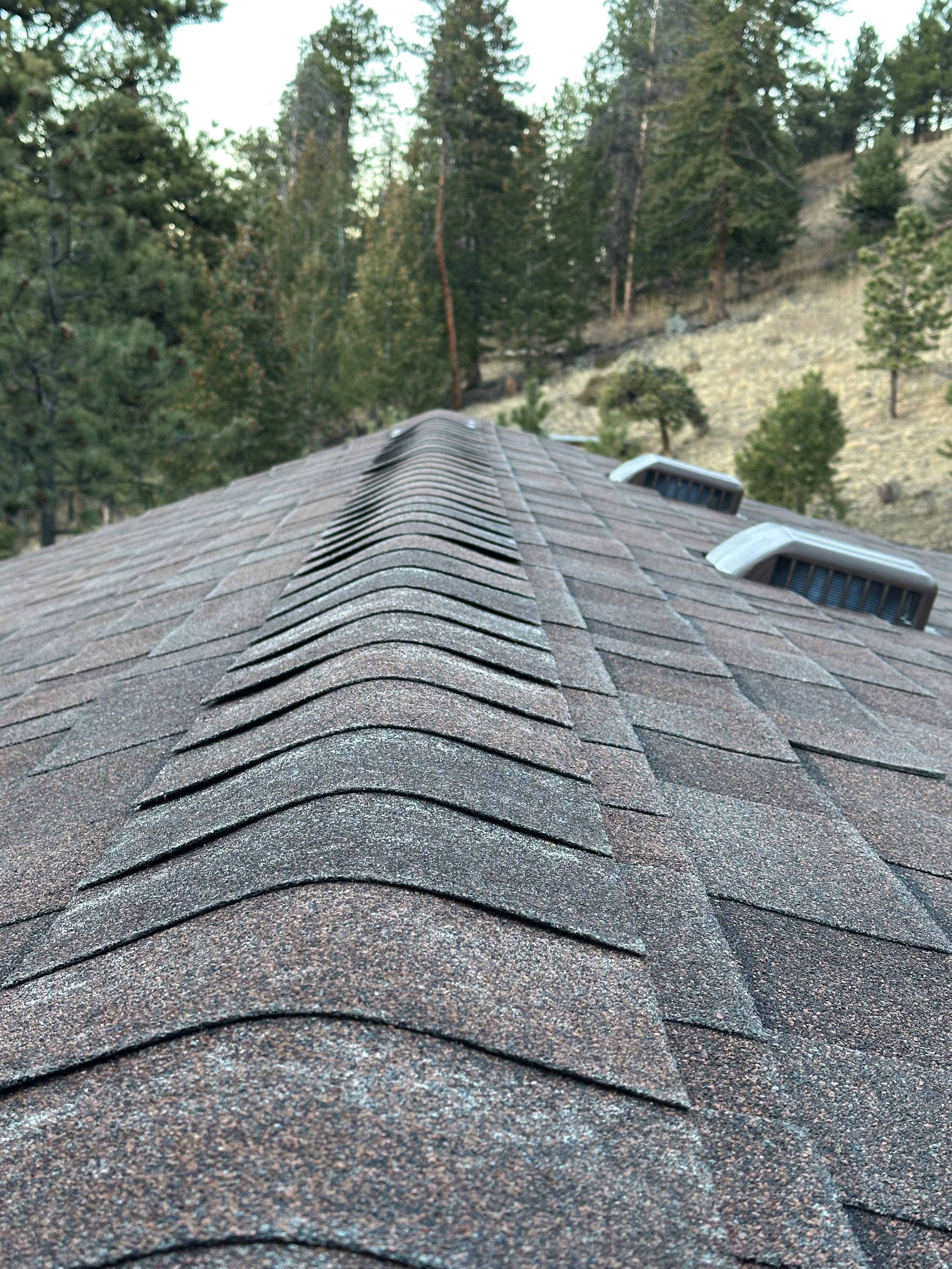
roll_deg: -4.2
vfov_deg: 39.7
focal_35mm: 48
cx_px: 476
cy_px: 634
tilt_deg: -7.5
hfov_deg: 30.3
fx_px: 1760
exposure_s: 1/60
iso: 100
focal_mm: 6.86
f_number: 1.78
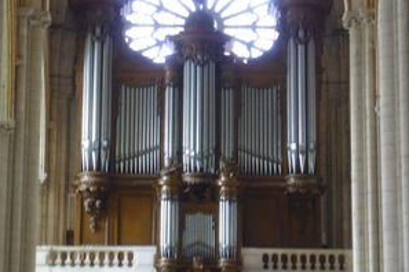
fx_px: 1784
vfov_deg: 8.7
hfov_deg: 13.1
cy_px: 33
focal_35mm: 157
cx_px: 204
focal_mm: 18.6
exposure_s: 1/10
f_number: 5.9
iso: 400
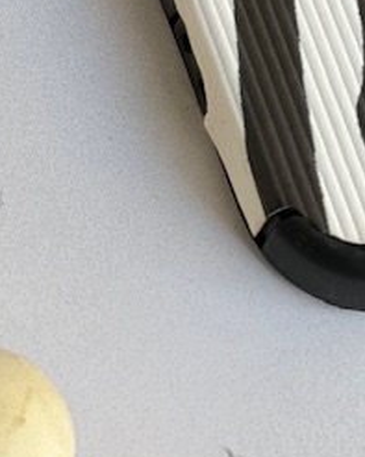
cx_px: 308
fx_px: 3287
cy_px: -612
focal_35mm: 243
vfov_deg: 7.5
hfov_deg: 6.3
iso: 80
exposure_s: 1/121
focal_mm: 6.76
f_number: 1.78
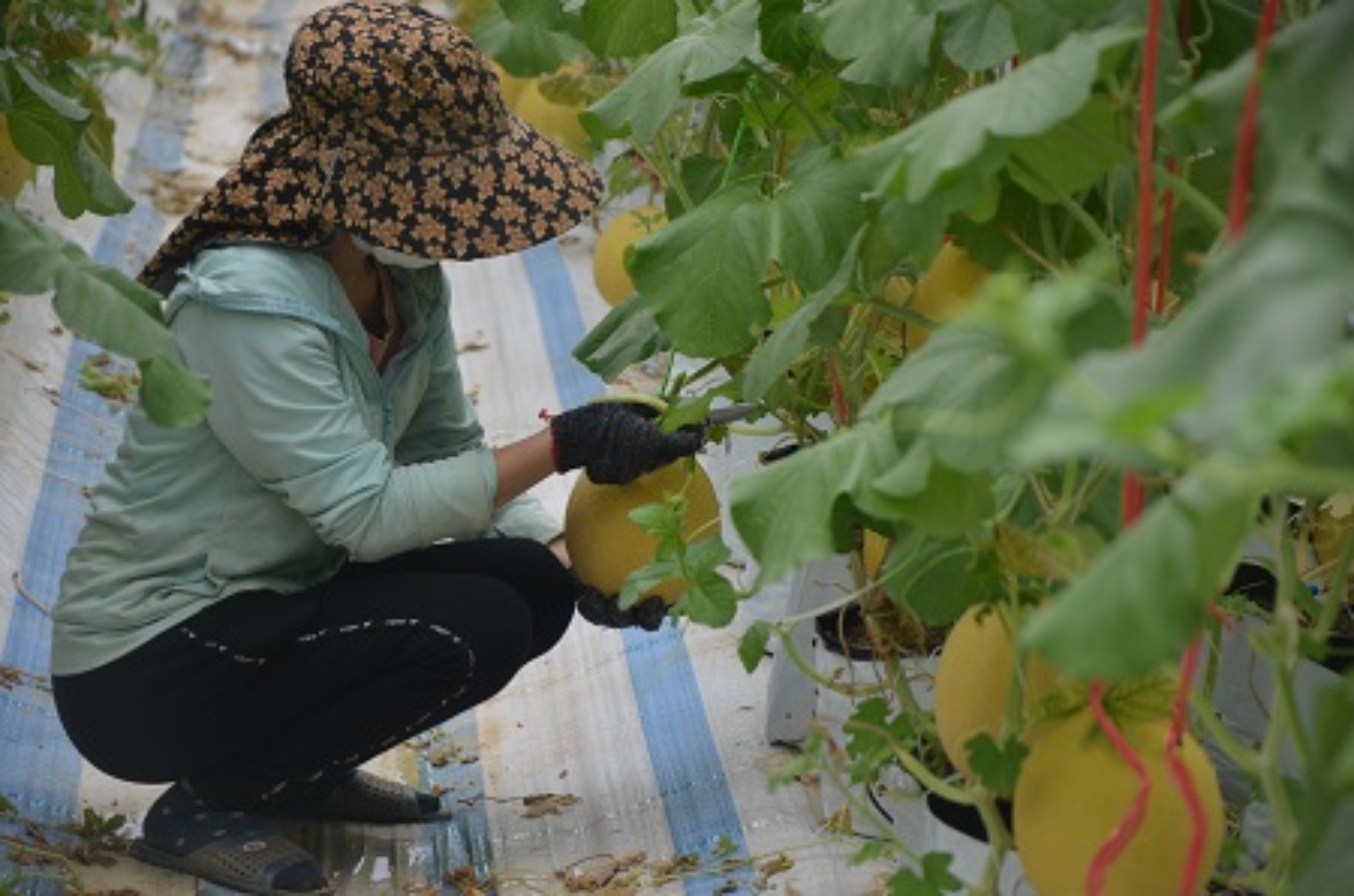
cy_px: 448
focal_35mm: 158
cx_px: 677
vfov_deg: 8.7
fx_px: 5911
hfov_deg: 13.1
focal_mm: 105
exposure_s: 1/500
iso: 320
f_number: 5.6
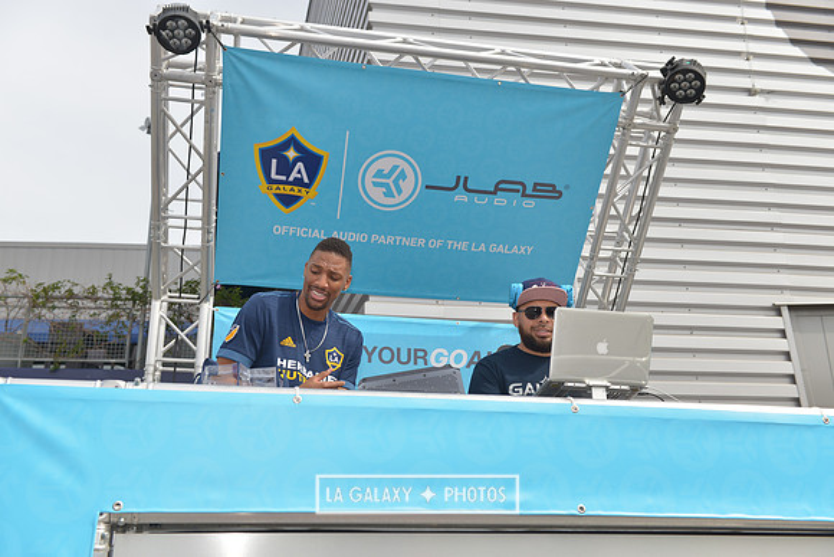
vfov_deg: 36.9
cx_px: 417
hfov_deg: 53.1
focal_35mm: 36
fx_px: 834
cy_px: 278
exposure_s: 1/1000
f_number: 5
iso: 200
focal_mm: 36
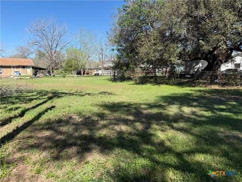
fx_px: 168
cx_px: 121
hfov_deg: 71.6
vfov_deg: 56.8
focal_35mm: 24
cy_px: 91
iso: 80
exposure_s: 1/2703
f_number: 1.78
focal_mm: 6.76
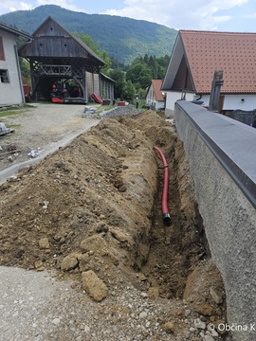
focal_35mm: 23
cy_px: 170
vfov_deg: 73.9
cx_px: 128
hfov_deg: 58.9
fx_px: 227
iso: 40
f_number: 1.8
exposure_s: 1/1300
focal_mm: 5.4
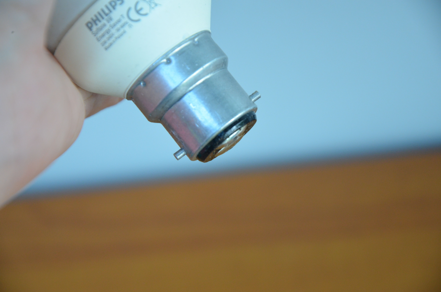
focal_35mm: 158
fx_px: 1925
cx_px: 220
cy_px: 146
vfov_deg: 8.7
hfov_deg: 13.1
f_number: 5.6
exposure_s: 1/125
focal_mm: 105
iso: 1100
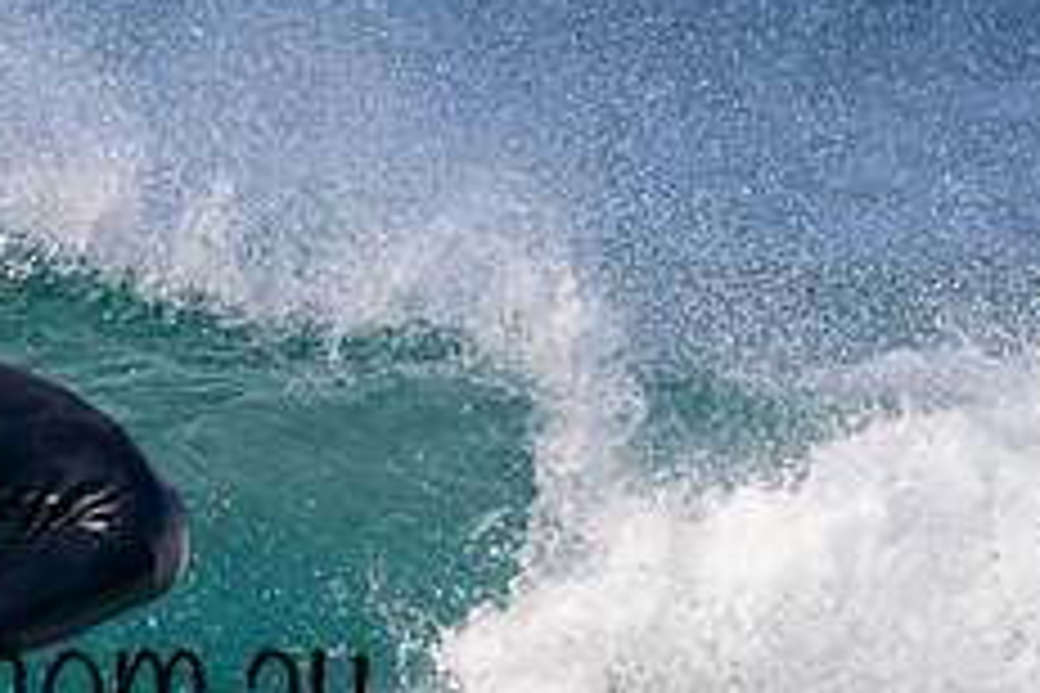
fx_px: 83193
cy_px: 513
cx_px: -135
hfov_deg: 0.7
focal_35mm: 2880
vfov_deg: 0.5
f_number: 11
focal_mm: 1000
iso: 1400
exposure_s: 1/2000
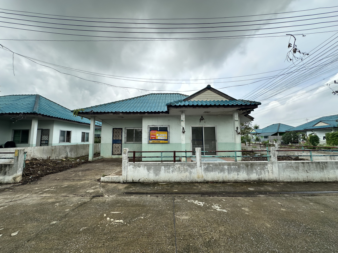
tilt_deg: +6.7
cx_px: 169
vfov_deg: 85.7
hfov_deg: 102.1
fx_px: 137
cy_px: 126
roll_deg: -0.4
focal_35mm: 14
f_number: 2.2
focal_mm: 2.22
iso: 40
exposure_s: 1/807
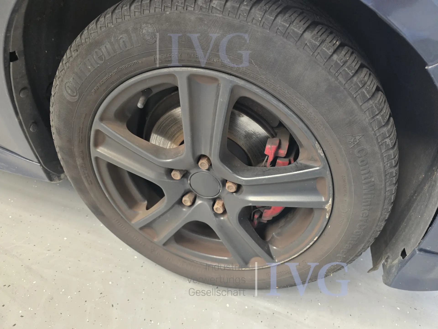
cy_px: 164
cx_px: 219
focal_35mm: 23
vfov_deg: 58.9
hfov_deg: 73.9
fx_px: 291
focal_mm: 6.3
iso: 640
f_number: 1.7
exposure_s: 1/100
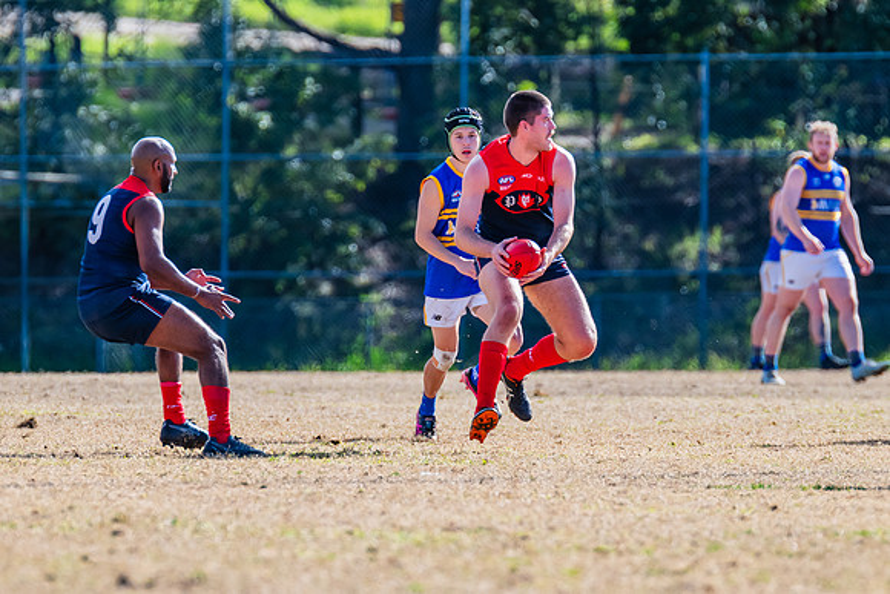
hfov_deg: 3.3
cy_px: 243
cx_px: 451
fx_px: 15684
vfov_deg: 2.2
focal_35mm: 634
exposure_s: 1/1600
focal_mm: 420
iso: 640
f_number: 6.3
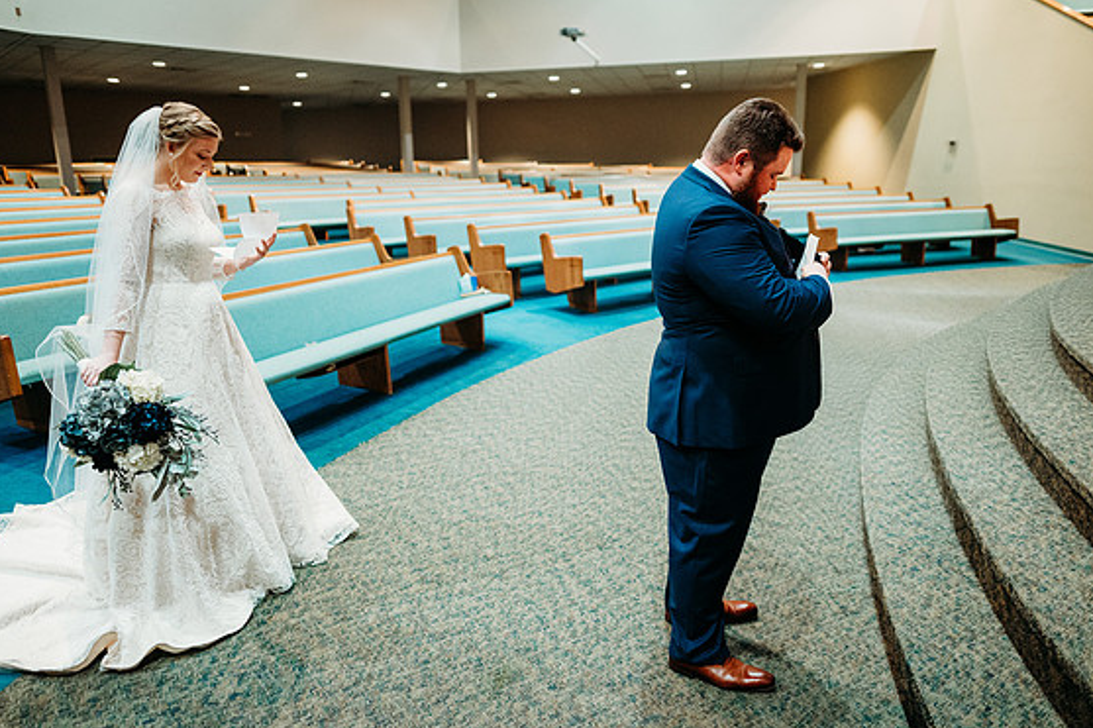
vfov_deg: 51.3
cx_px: 530
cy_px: 360
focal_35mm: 25
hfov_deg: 71.5
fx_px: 759
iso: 2500
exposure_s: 1/100
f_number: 1.8
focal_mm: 24
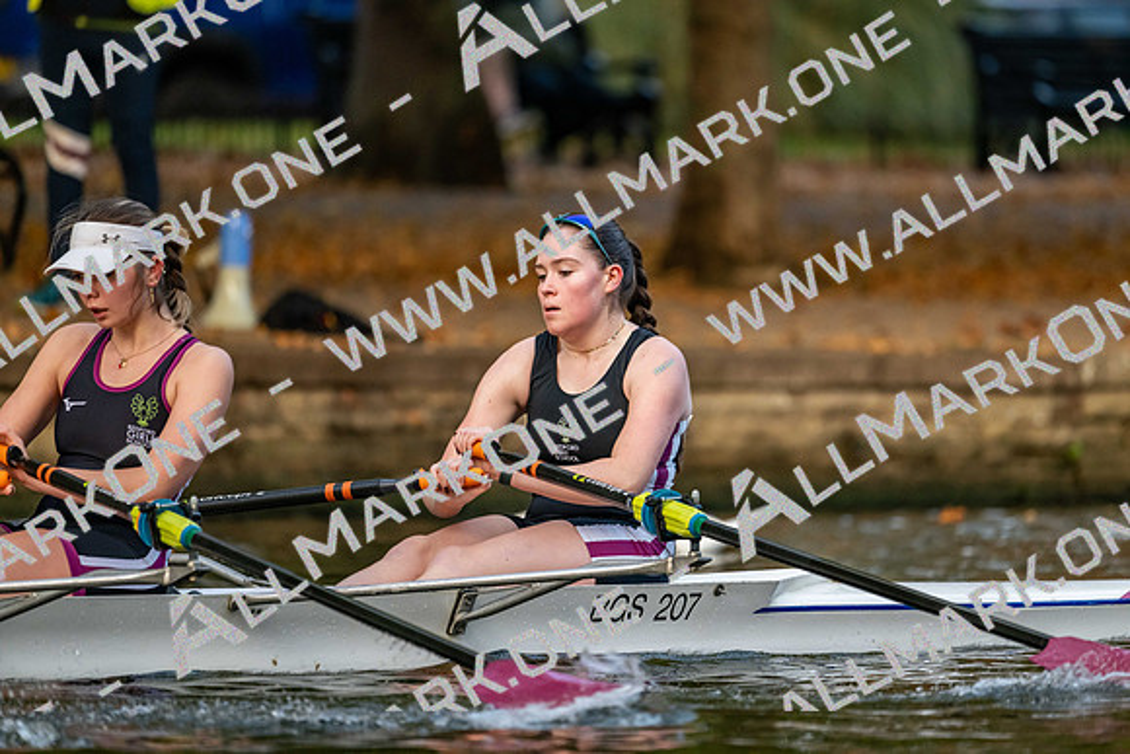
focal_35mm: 400
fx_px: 12558
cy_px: 377
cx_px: 565
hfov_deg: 5.2
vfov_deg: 3.4
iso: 2800
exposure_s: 1/2500
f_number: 4.5
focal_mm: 400
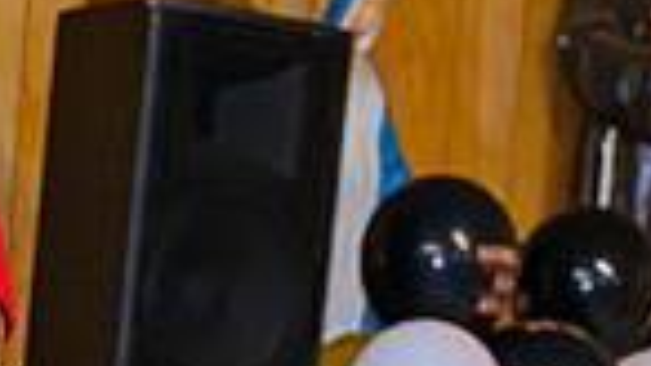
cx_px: -141
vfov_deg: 5.1
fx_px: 3917
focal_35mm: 227
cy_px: 969
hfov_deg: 9.4
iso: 1250
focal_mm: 31.5
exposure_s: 1/125
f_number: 3.2
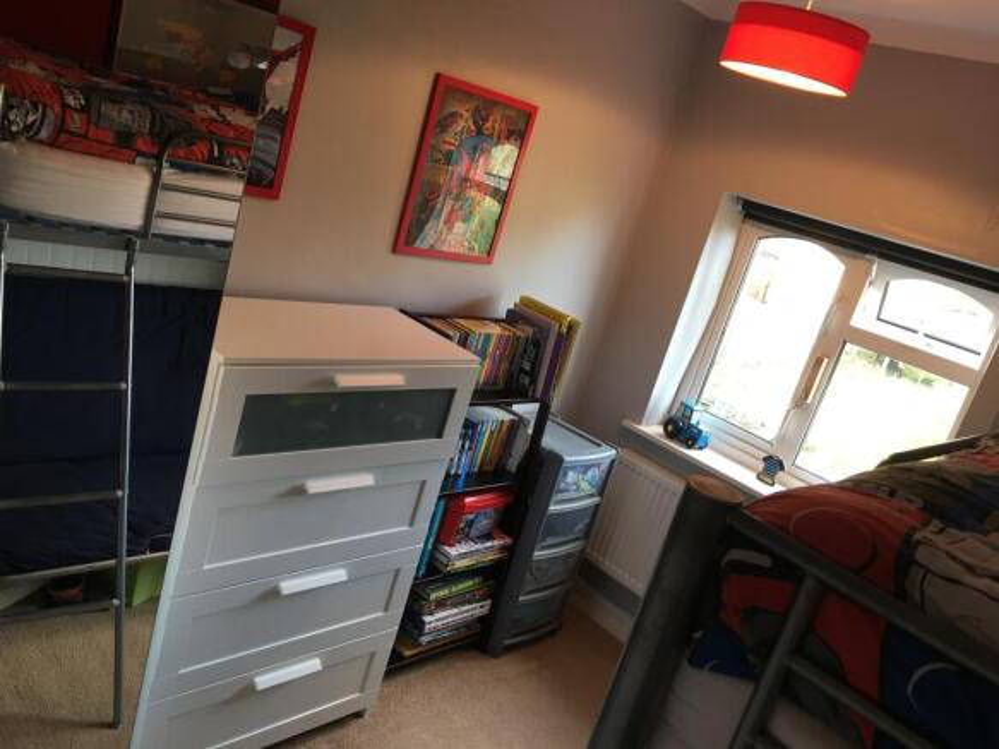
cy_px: 374
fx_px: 837
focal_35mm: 29
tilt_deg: -14.8
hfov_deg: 61.7
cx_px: 500
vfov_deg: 48.2
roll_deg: -17.2
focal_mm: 4.15
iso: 32
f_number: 2.2
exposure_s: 1/17
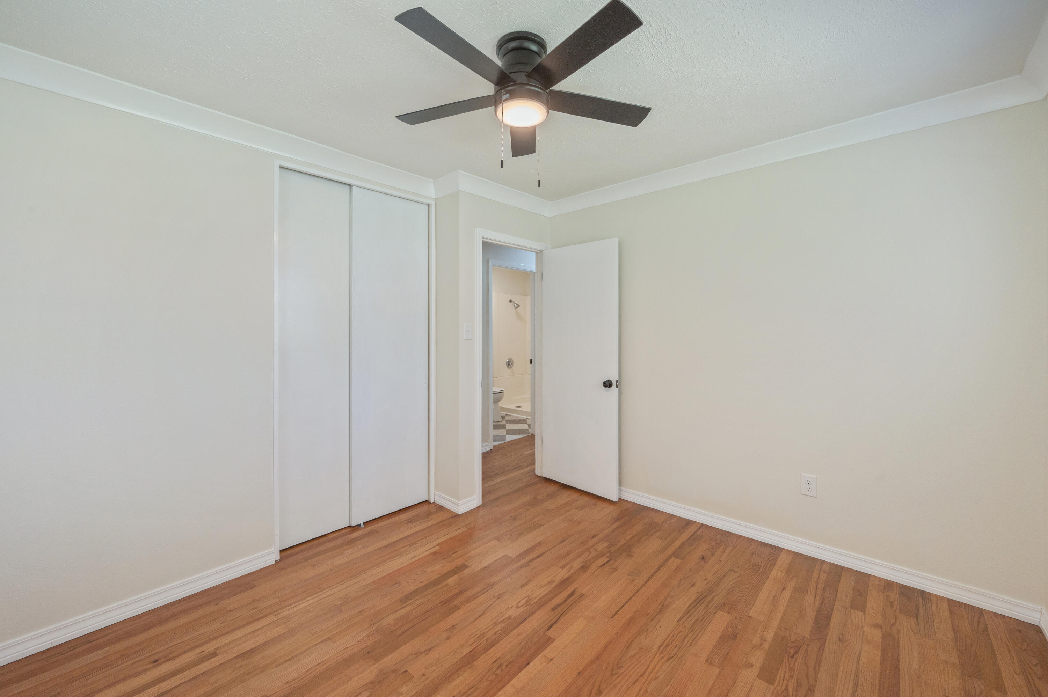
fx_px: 407
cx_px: 524
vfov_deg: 81.1
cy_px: 348
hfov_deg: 104.3
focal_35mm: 14
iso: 800
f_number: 9
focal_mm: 14
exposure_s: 1/40
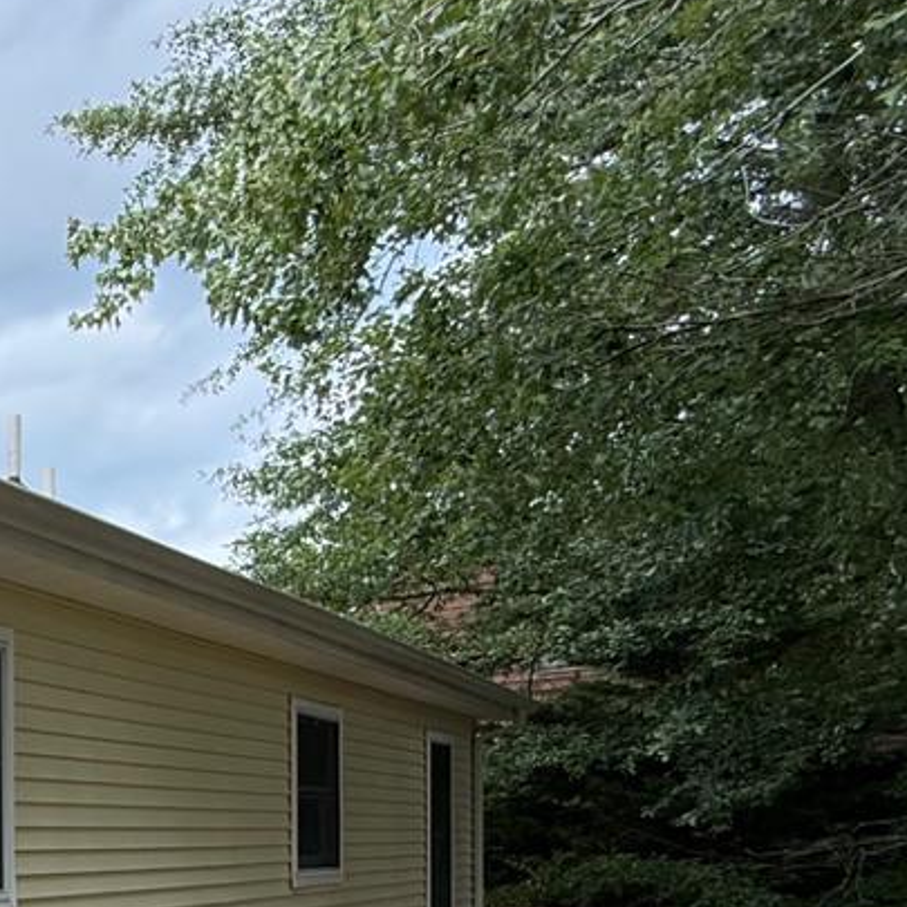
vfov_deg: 35.6
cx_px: -470
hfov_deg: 26.7
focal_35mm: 44
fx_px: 1304
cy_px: 853
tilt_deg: -0.2
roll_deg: +0.0
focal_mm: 2.22
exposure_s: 1/472
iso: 64
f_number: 2.2
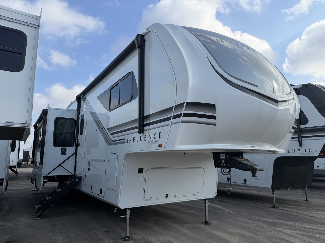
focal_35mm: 24
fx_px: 225
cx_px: 162
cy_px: 122
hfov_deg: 71.6
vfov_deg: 56.8
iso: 80
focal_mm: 6.76
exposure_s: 1/3145
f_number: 1.78
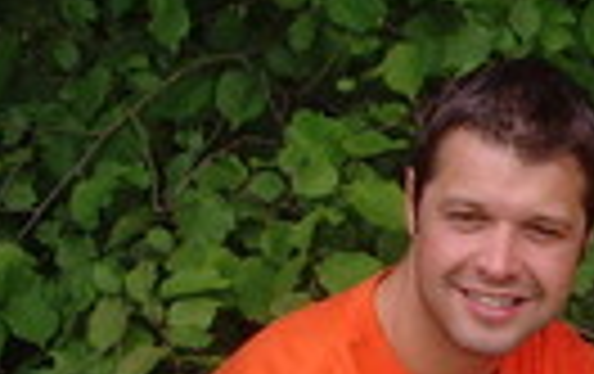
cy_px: 471
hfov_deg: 12.6
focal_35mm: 156
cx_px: 945
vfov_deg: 8.3
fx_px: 2530
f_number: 3.5
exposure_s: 1/180
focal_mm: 6.6
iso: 80
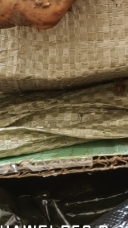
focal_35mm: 111
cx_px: 220
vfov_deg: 16.7
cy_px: -158
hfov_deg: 10.4
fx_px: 670
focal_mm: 5.54
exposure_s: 1/120
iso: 320
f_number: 1.8
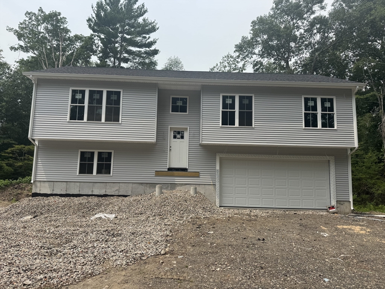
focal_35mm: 24
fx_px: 267
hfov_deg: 71.6
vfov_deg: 56.8
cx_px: 192
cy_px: 144
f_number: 1.78
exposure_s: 1/3413
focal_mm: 6.76
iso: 80
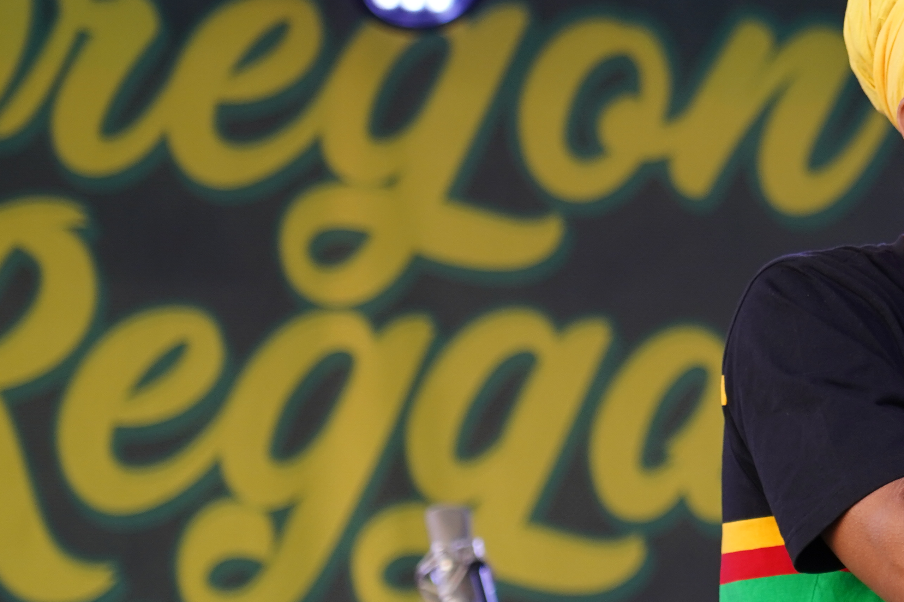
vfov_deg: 5.6
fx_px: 6176
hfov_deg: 8.3
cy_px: 129
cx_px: 893
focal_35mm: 246
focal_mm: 105
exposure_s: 1/160
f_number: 4
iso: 800
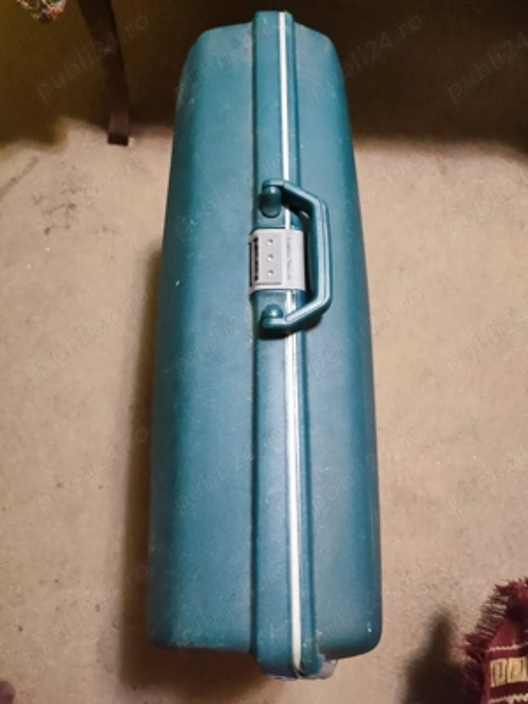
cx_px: 264
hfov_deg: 54.9
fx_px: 508
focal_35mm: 25
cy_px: 352
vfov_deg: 69.4
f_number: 1.9
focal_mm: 6.04
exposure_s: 1/17
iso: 2828
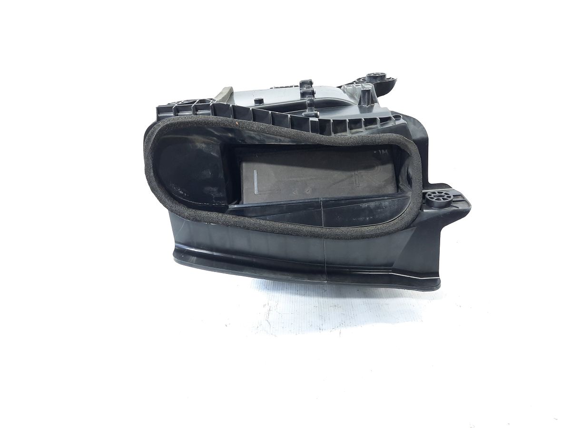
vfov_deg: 54.9
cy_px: 214
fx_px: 412
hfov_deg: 69.4
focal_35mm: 25
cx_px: 286
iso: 200
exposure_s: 1/50
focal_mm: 4.6
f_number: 2
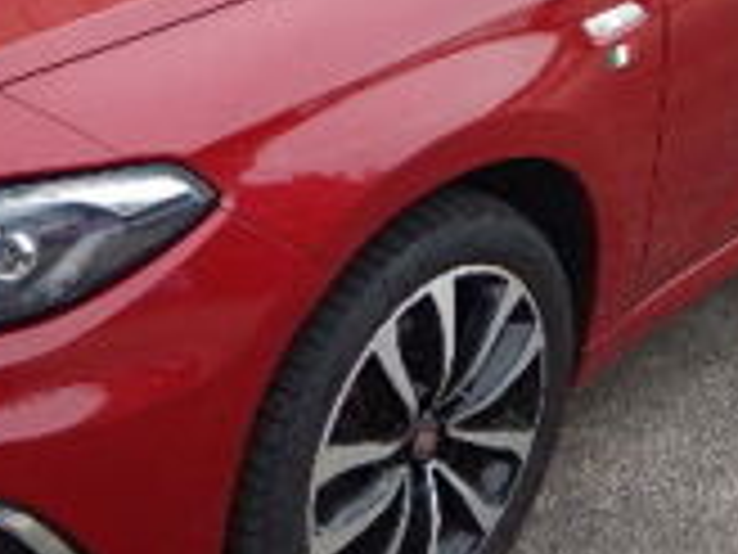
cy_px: 9
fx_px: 1556
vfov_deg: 19.6
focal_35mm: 73
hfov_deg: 26.6
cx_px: 292
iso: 125
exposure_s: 1/320
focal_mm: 4.5
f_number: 3.4
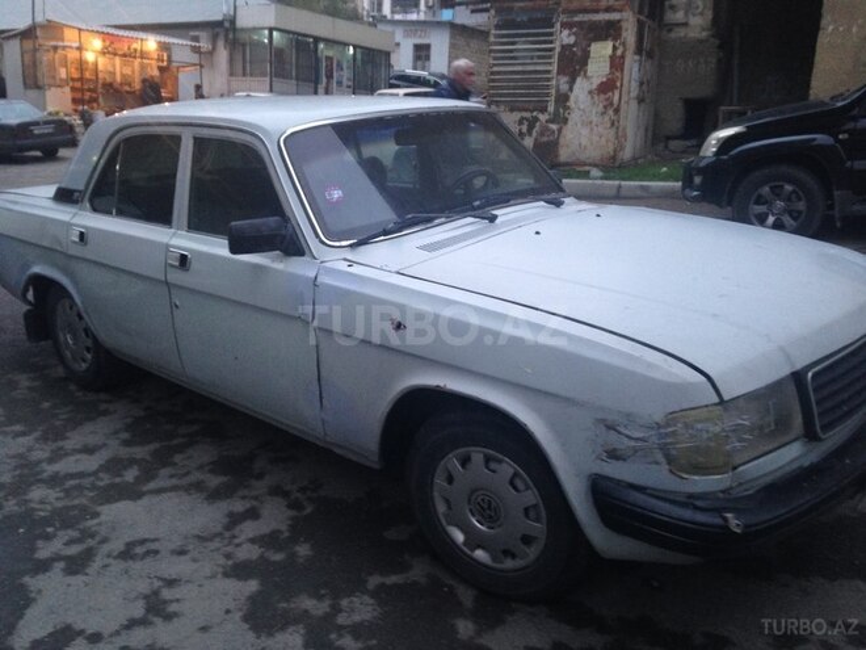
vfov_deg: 42.9
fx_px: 826
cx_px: 433
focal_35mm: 33
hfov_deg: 55.4
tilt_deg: -13.2
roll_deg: -2.5
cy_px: 325
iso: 125
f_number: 2.4
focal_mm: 4.12
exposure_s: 1/20
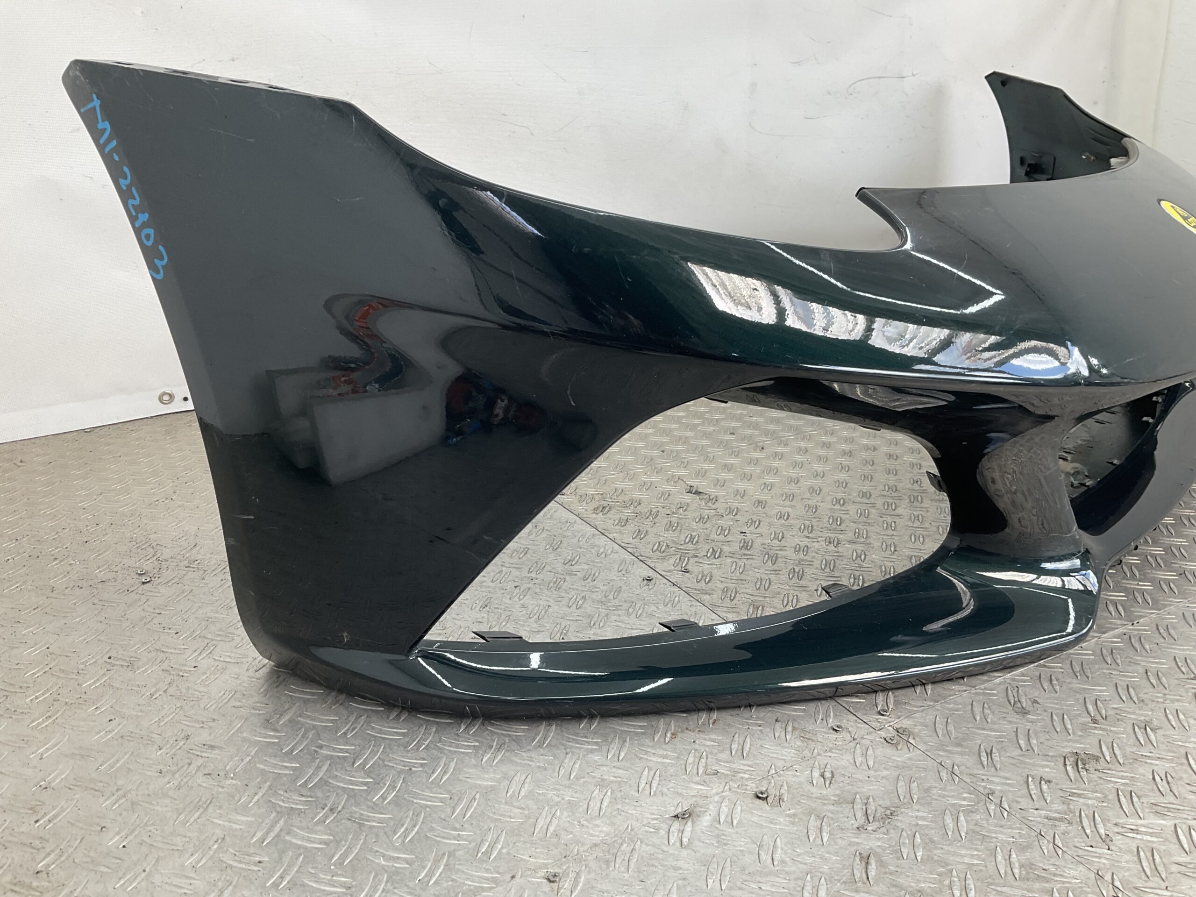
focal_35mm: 29
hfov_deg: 61.7
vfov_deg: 48.2
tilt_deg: -21.0
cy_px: 448
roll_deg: -0.2
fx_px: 1002
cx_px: 598
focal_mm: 3
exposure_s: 1/100
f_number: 1.8
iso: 20
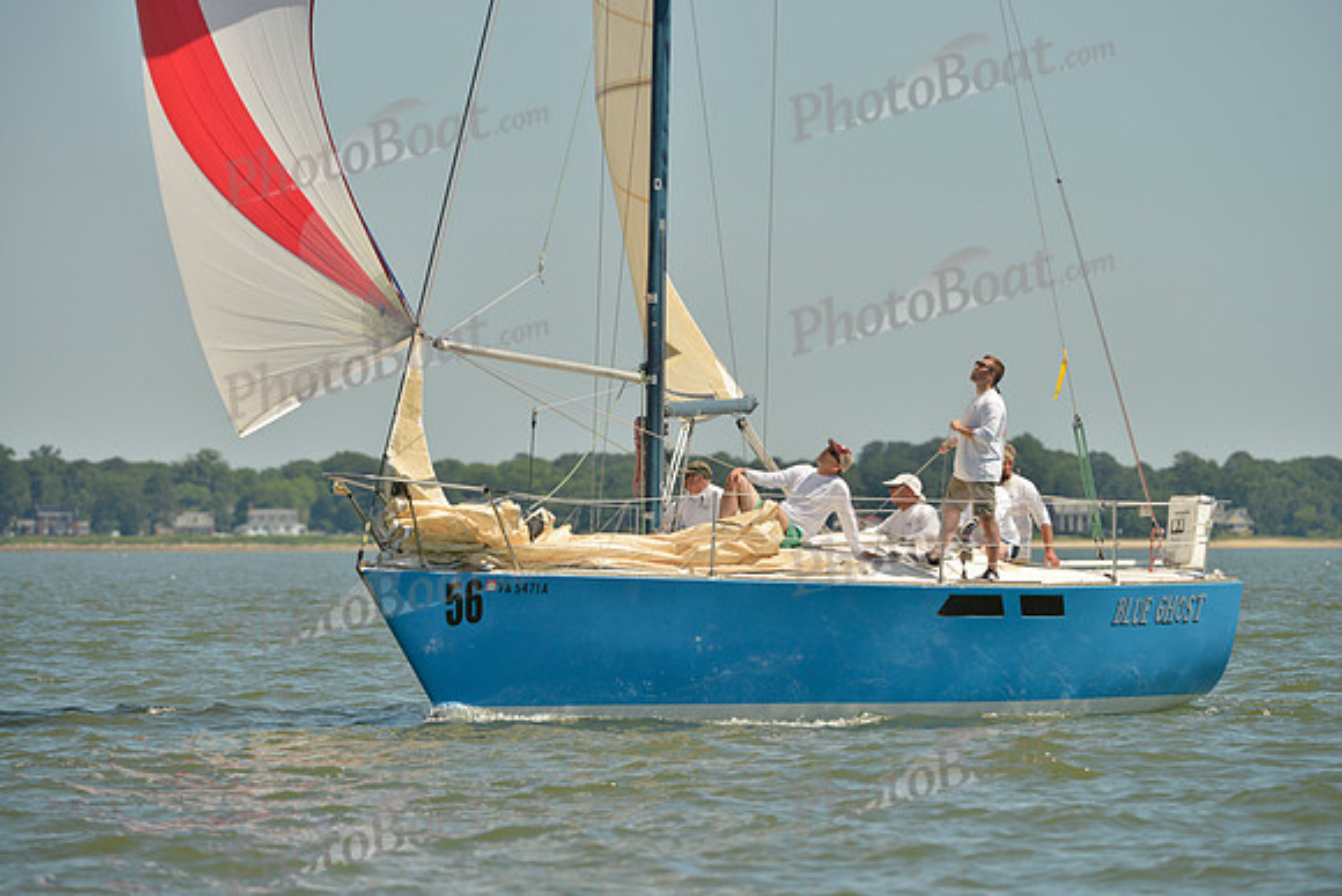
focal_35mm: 290
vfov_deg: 4.7
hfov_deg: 7.1
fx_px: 10813
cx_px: 671
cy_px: 448
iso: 200
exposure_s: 1/1000
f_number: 7.1
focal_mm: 290
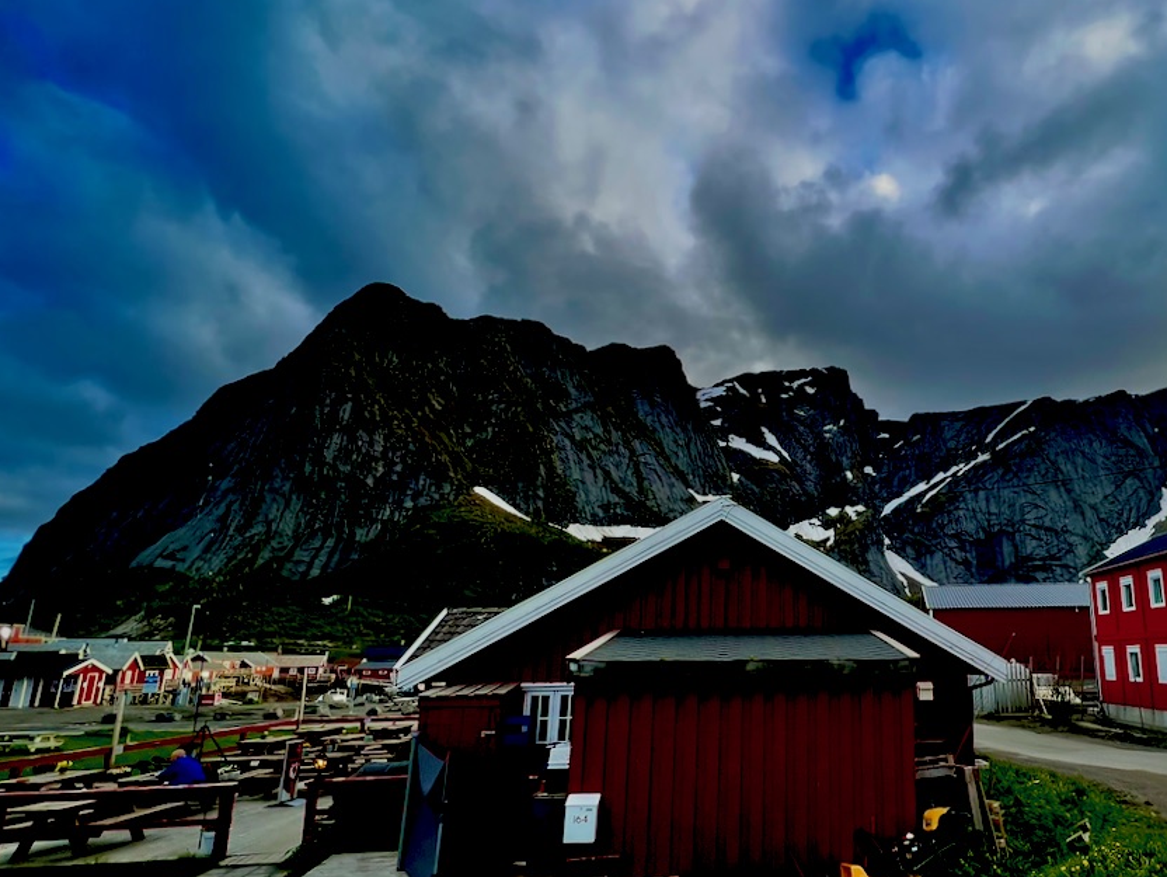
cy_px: 478
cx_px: 836
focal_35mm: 20
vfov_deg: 65.9
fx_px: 675
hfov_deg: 77.2
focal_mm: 1.57
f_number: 1.8
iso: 32
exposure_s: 1/401
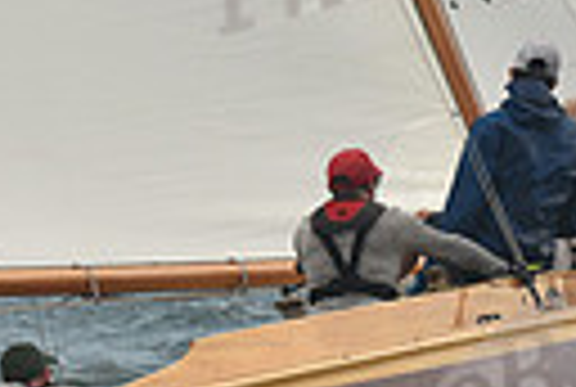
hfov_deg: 6.0
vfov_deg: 4.1
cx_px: -18
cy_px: 214
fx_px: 5437
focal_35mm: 339
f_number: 5
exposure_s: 1/500
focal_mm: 75
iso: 250
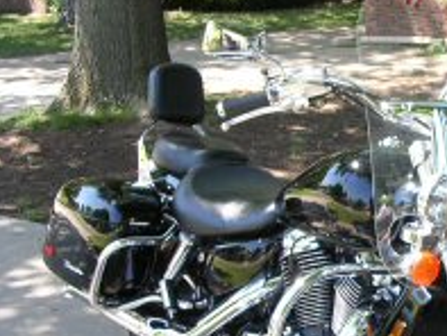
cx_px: 449
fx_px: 995
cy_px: 254
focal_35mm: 77
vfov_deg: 19.0
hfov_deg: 24.2
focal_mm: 5.8
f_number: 2.8
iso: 100
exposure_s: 1/103
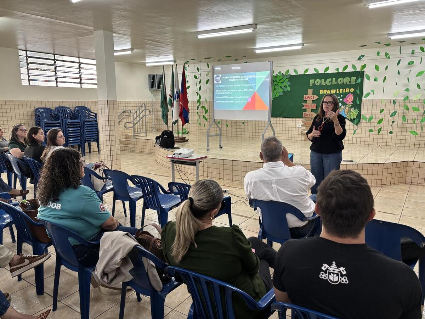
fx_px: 319
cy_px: 160
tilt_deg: -10.1
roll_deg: +0.5
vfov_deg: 53.1
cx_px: 212
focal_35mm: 26
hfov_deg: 67.3
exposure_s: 1/60
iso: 125
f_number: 1.6
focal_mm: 5.96
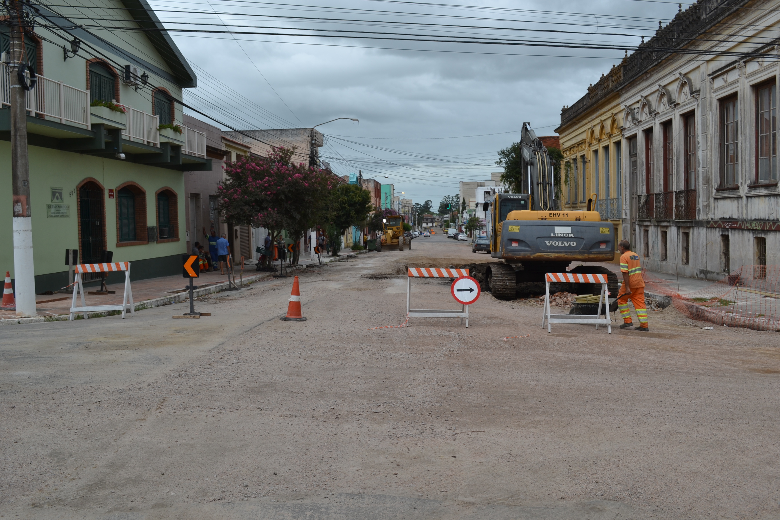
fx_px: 780
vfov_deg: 36.9
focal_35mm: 36
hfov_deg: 53.1
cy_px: 260
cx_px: 390
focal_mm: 24
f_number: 8
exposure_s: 1/250
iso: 100
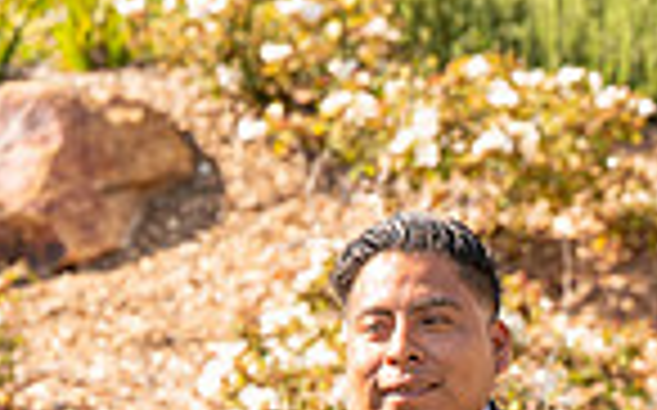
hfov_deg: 4.2
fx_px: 9035
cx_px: 788
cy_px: 863
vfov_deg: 2.6
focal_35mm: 505
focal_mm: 125
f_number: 4.5
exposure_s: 1/800
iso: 200
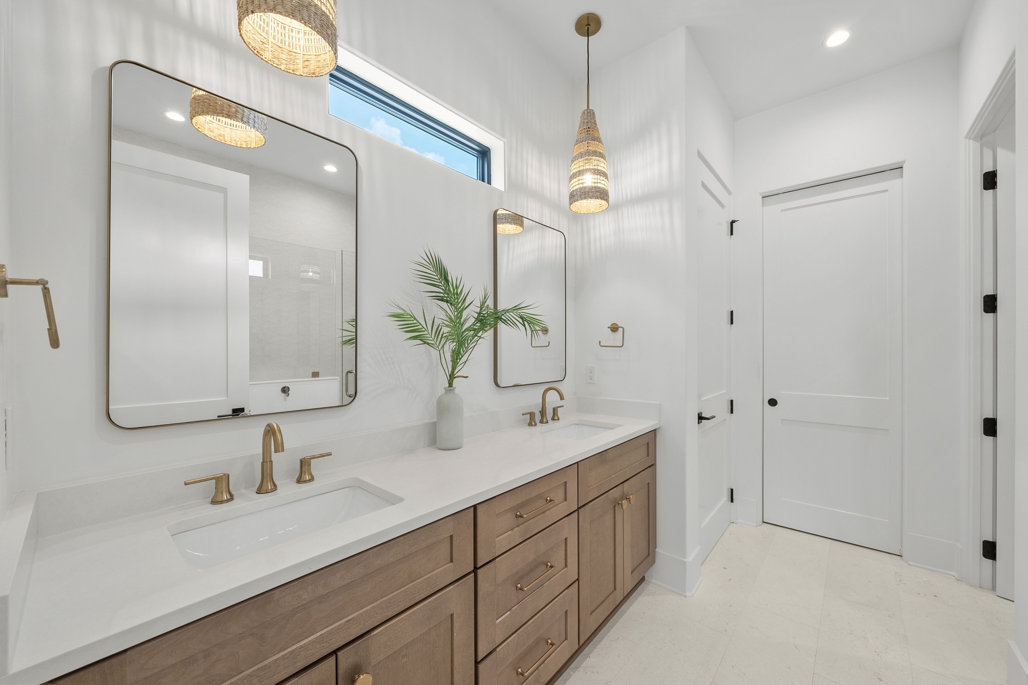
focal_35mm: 13
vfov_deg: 85.4
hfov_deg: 108.3
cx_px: 534
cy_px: 342
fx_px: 371
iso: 320
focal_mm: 12
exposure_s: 1/4
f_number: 7.1
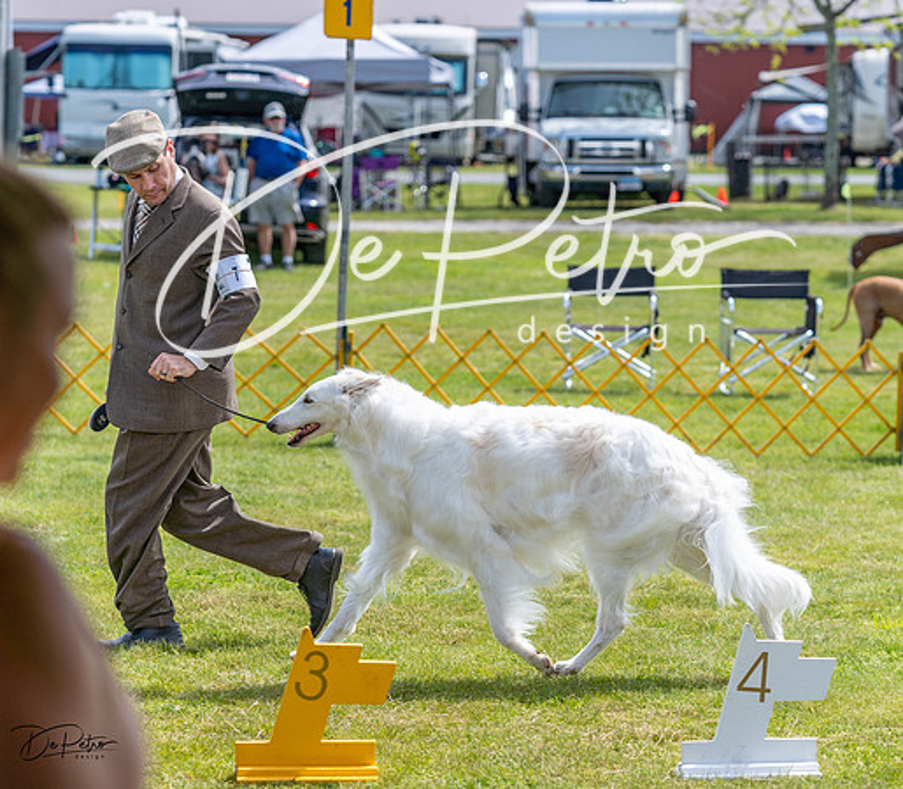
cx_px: 450
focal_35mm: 112
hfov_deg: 16.5
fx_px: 3112
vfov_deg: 14.4
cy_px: 394
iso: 100
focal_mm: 93
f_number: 3.5
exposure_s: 1/1000
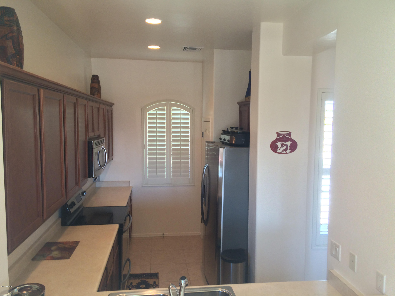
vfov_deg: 48.2
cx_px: 198
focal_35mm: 29
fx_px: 331
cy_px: 148
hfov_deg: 61.7
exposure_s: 1/30
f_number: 2.2
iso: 50
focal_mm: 4.15
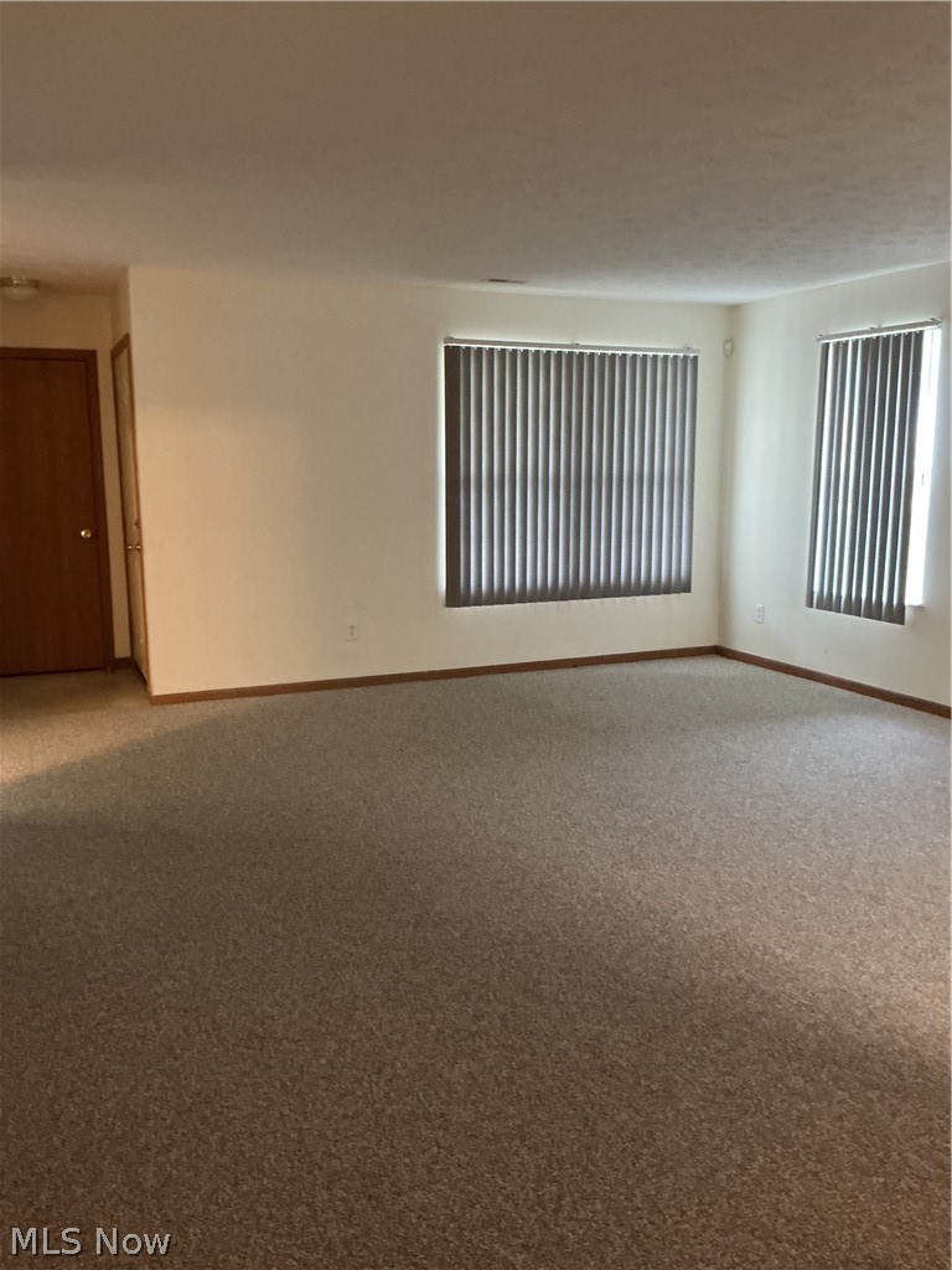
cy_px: 635
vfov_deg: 61.7
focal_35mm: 29
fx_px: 1063
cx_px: 476
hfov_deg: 48.2
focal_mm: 3
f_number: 1.8
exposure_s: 1/30
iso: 250
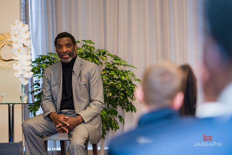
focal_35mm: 150
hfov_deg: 13.7
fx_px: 966
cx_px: 116
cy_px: 78
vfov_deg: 9.1
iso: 800
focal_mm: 150
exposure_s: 1/200
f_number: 3.2
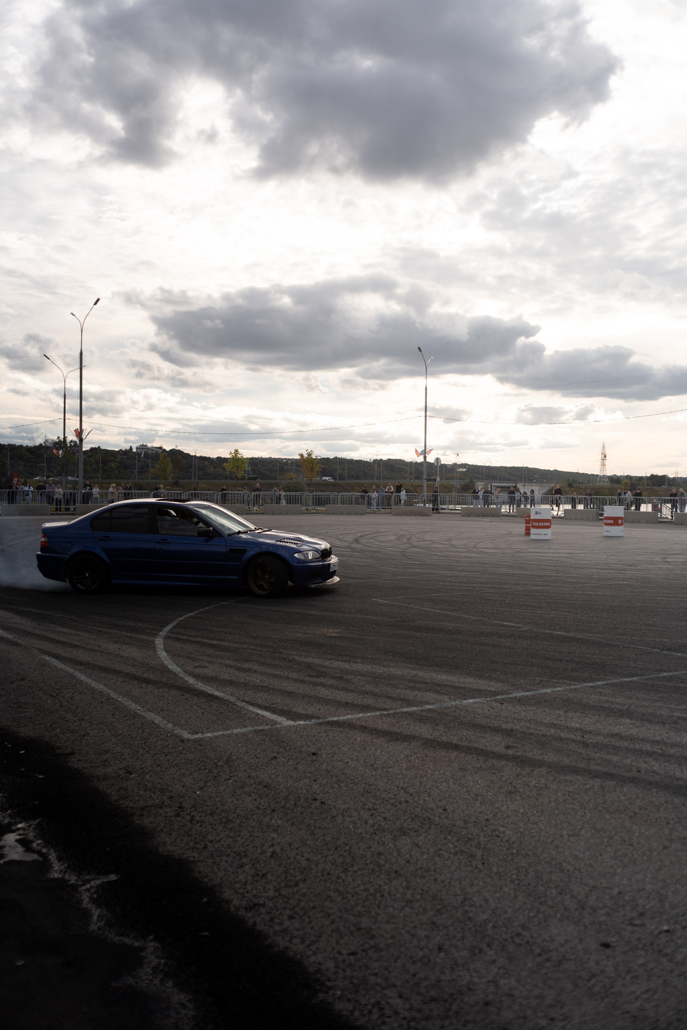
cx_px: 344
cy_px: 515
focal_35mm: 35
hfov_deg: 37.9
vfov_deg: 54.4
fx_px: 1002
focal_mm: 35
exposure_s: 1/2500
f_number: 2.2
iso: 100
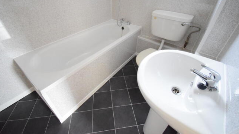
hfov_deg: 99.4
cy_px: 55
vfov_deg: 66.6
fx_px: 101
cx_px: 118
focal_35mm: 16
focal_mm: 10
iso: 6400
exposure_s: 1/50
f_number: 4.5
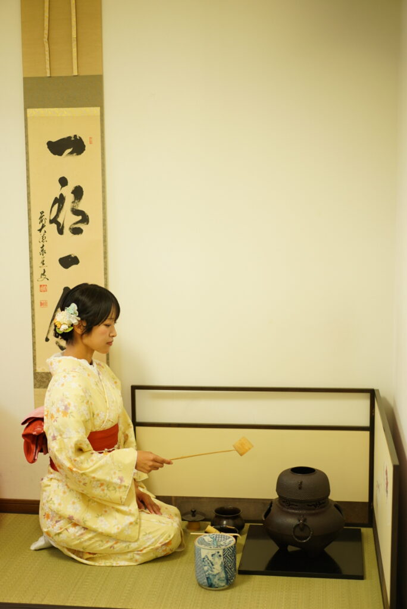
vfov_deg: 36.2
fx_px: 931
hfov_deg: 24.7
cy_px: 304
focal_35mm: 55
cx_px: 204
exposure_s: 1/30
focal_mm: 55
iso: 160
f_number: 1.8
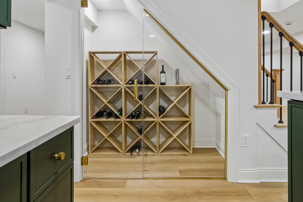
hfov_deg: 84.0
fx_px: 168
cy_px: 77
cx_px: 155
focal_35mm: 20
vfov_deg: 61.2
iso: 400
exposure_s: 1/25
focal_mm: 16
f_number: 11
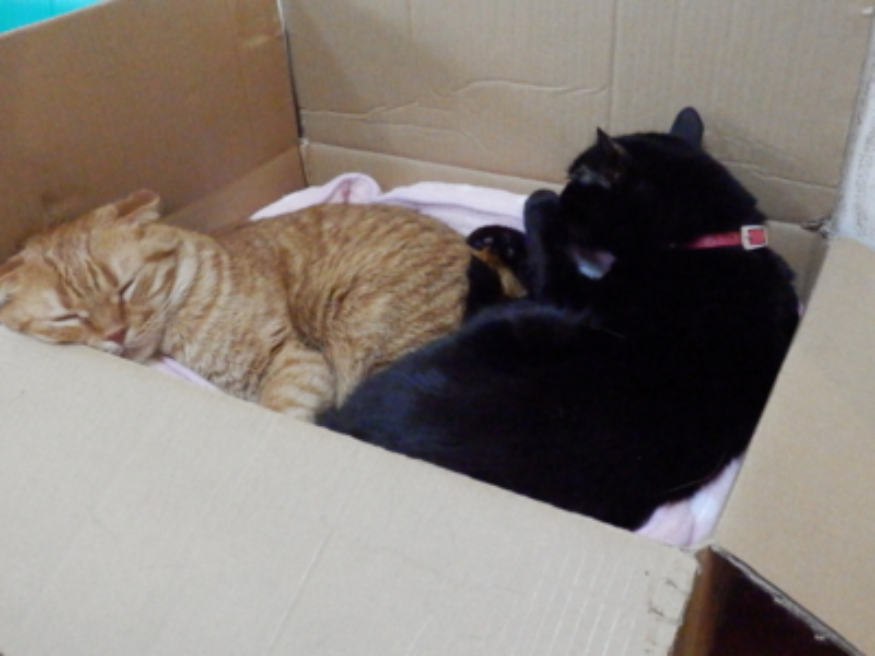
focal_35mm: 33
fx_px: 834
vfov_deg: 42.9
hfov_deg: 55.4
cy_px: 328
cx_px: 438
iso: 3200
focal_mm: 6
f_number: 3.4
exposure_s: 1/125
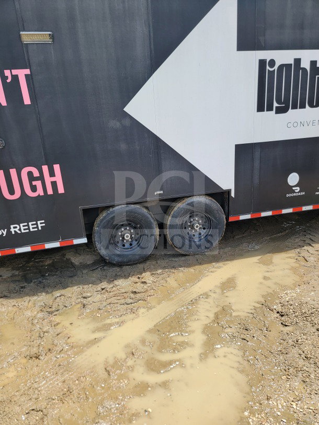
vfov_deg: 71.6
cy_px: 212
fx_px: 295
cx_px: 160
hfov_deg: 56.8
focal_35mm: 24
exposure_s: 1/306
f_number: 1.8
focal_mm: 6.7
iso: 16
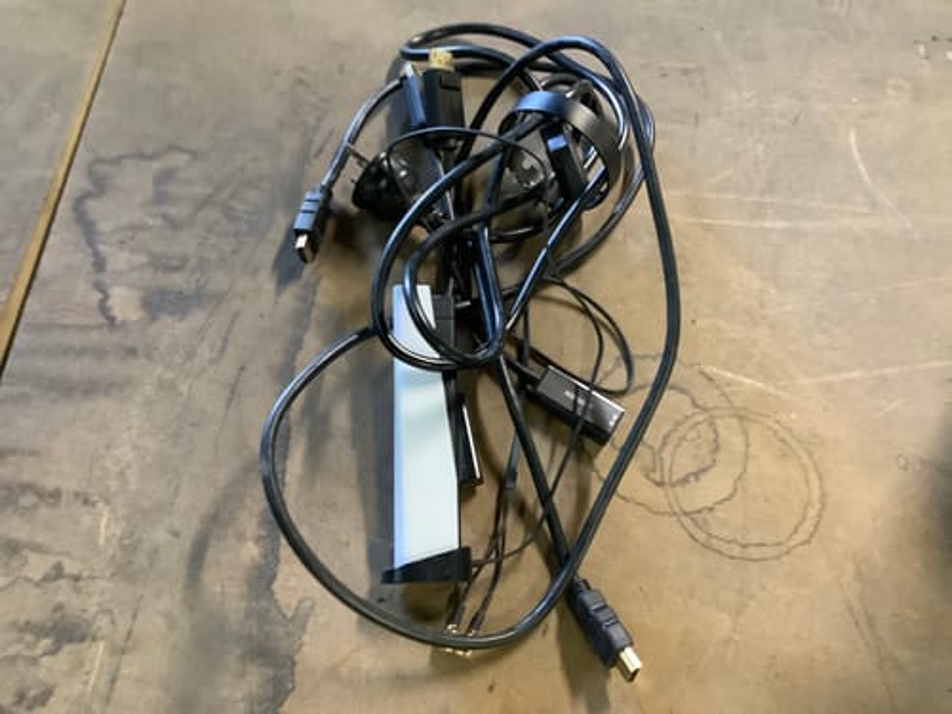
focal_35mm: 31
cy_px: 357
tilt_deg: -63.3
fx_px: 853
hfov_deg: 58.4
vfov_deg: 45.4
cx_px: 476
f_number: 2.4
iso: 400
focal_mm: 3.3
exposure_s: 1/33
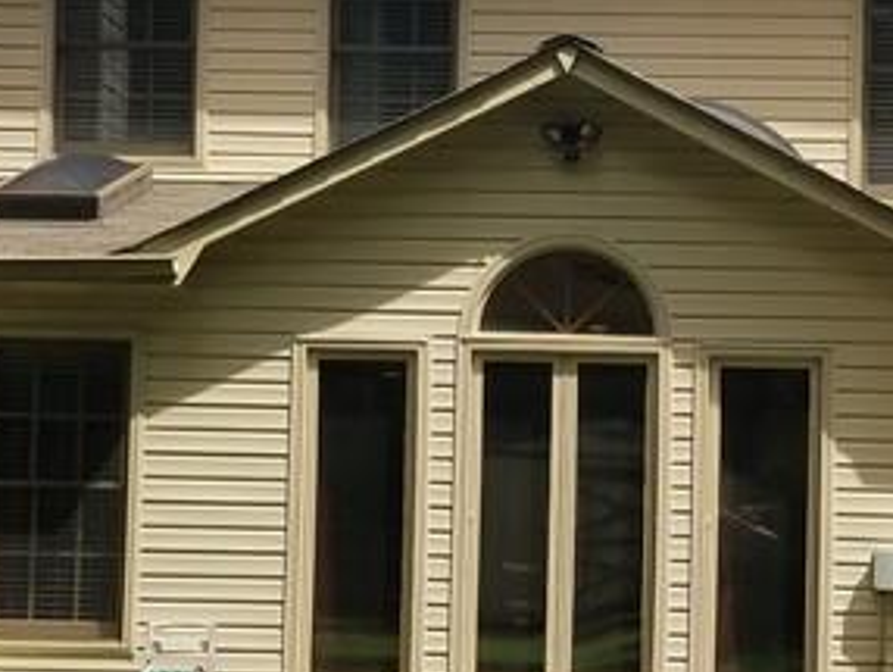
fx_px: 2401
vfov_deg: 15.9
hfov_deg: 20.9
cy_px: 434
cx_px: 678
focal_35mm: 93
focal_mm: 4.25
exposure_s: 1/2808
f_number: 1.7
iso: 50
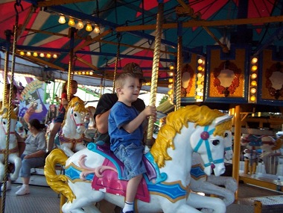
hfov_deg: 49.0
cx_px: 142
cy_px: 106
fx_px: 311
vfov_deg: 37.7
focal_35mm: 38
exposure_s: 1/125
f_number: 2.8
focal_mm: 6.3
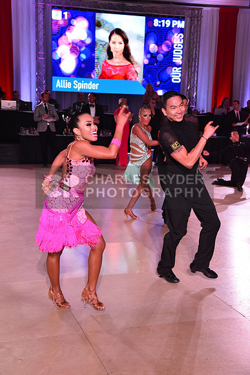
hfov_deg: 24.6
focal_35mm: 55
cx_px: 125
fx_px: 573
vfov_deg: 36.2
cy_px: 188
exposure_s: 1/320
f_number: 7.1
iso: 2500
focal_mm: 55
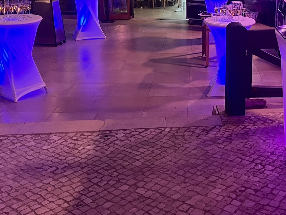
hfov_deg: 33.6
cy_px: 58
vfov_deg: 25.8
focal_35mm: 56
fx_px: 463
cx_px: 216
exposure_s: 1/49
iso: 250
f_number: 1.5
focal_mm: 5.7
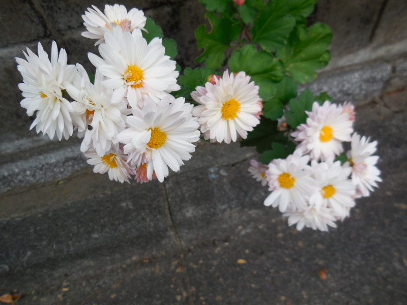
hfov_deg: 69.4
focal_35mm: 25
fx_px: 294
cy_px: 152
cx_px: 204
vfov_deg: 54.9
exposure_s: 1/50
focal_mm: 4.5
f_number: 3.1
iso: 125
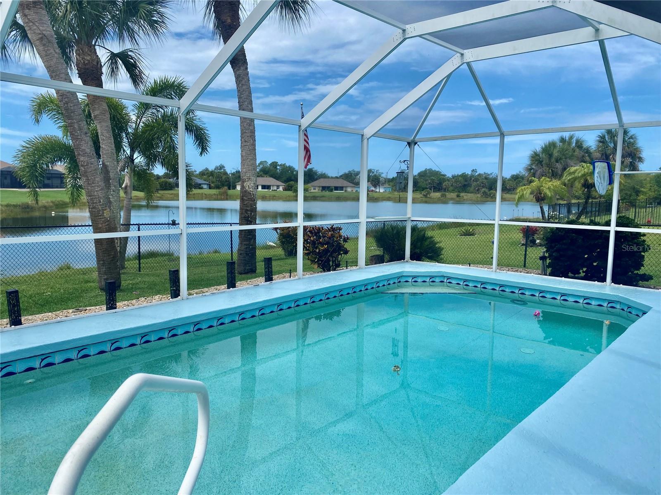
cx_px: 330
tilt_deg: -5.4
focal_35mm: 26
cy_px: 248
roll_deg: -1.0
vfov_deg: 53.1
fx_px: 496
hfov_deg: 67.3
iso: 32
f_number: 1.8
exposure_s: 1/1996
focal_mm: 4.25
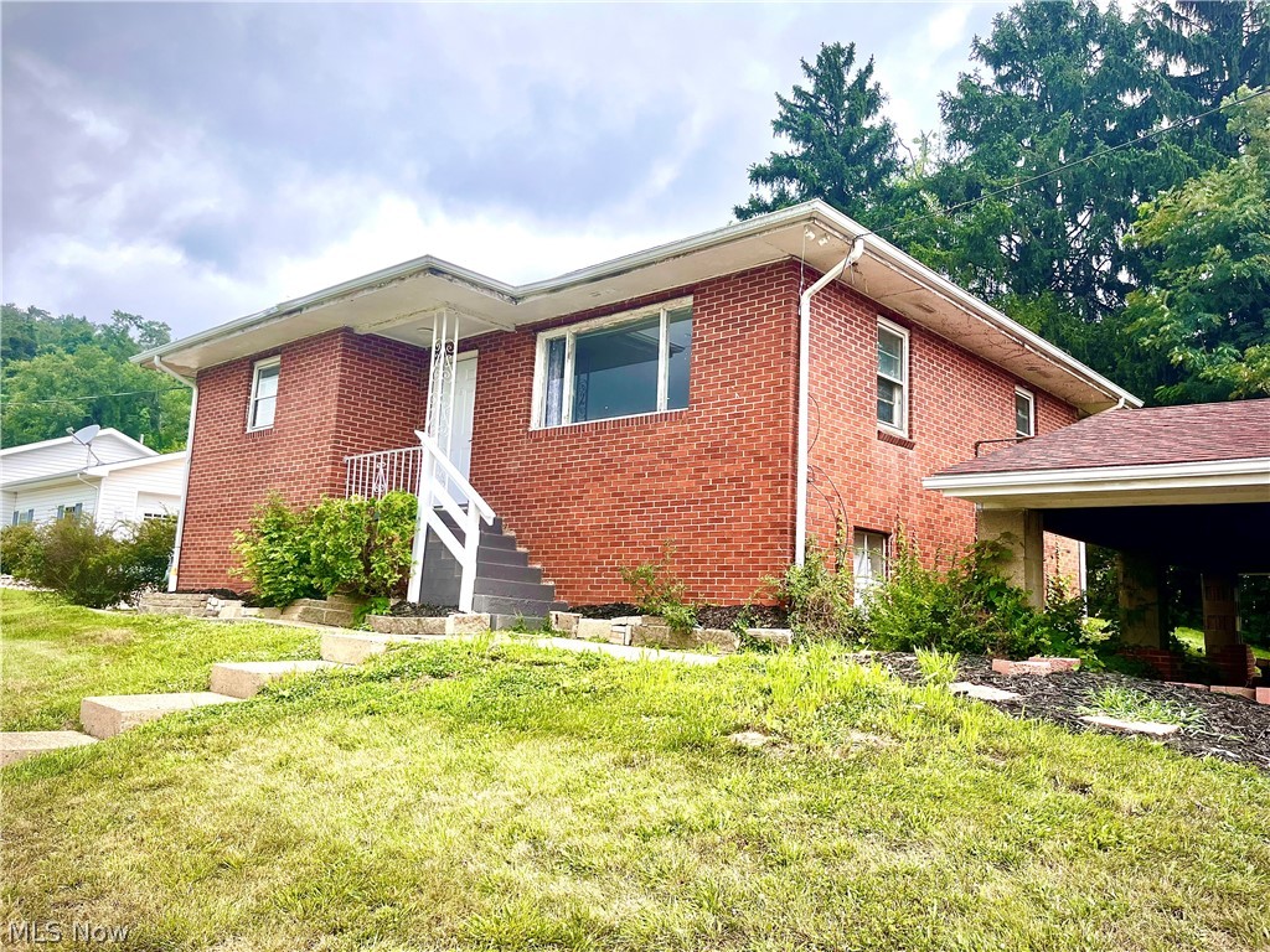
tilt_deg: +8.7
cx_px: 635
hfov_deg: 67.3
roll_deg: -2.0
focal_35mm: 26
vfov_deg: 53.1
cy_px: 476
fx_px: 954
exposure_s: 1/2410
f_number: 1.6
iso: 50
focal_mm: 5.1
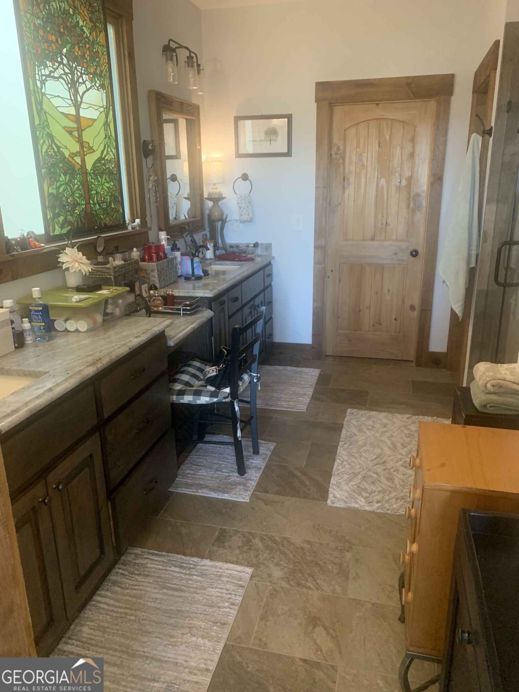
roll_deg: +1.7
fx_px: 520
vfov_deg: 67.3
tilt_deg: -13.9
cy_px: 346
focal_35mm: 26
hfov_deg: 53.1
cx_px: 260
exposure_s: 1/40
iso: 400
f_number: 1.8
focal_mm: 4.25
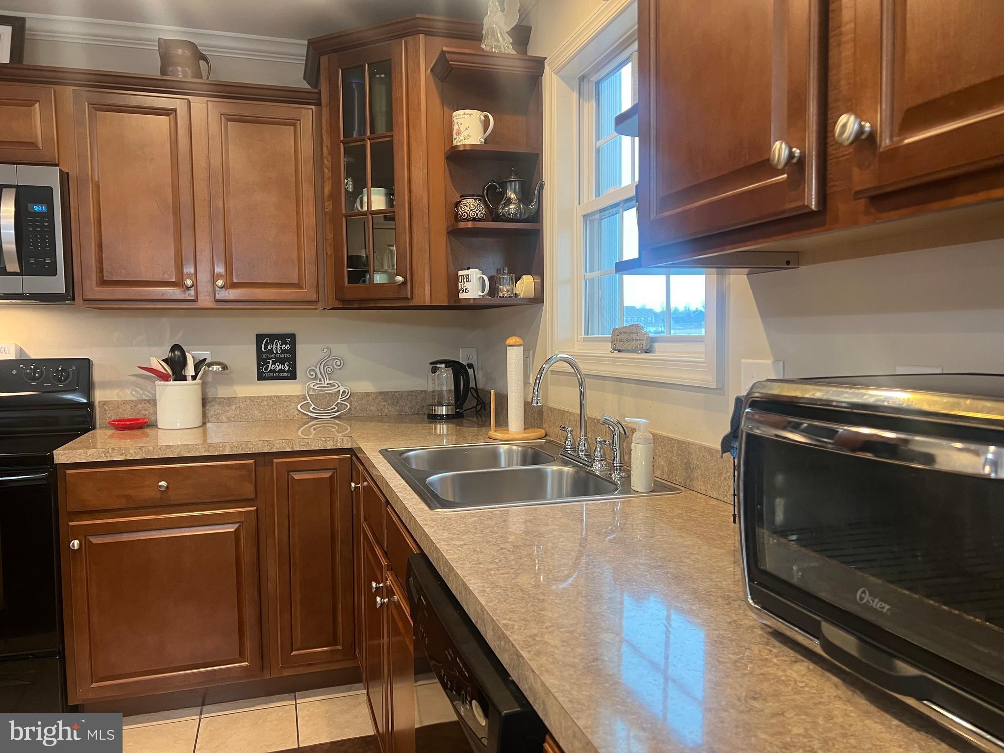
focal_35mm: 26
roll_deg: +0.2
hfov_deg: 67.3
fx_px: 754
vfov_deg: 53.1
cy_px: 376
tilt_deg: -3.5
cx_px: 502
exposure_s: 1/60
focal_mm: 5.7
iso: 160
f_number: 1.5
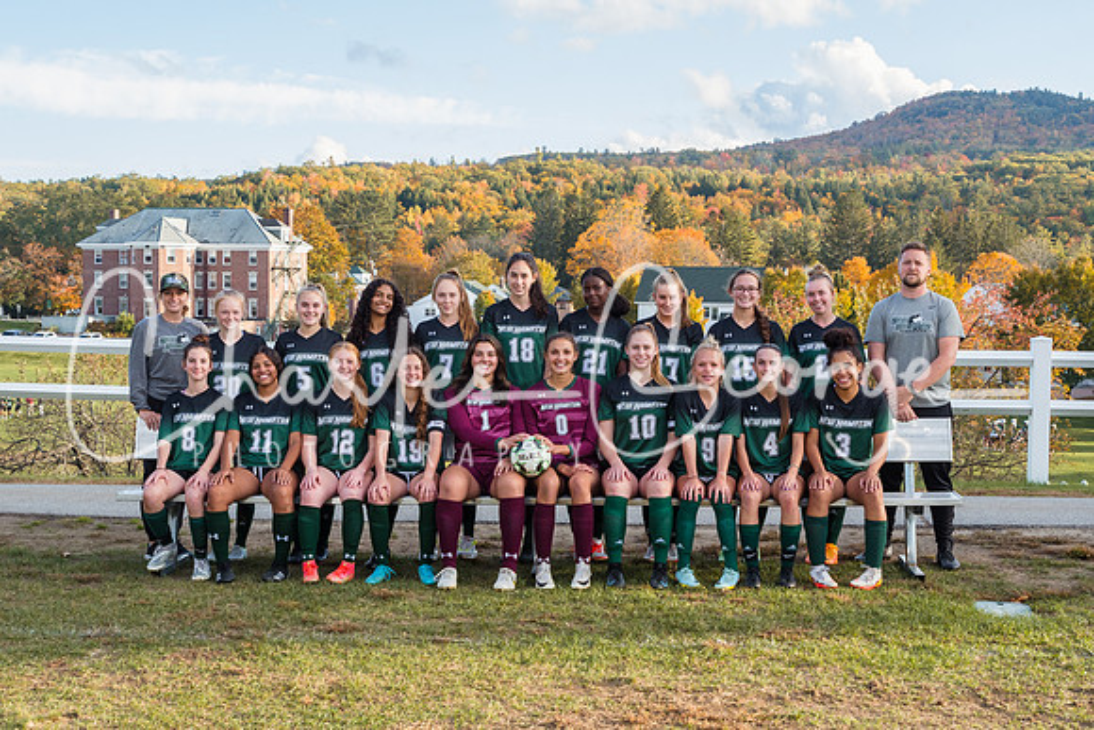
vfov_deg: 25.2
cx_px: 550
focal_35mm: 54
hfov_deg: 37.1
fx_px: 1630
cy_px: 410
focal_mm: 31
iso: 320
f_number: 7.1
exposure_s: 1/125
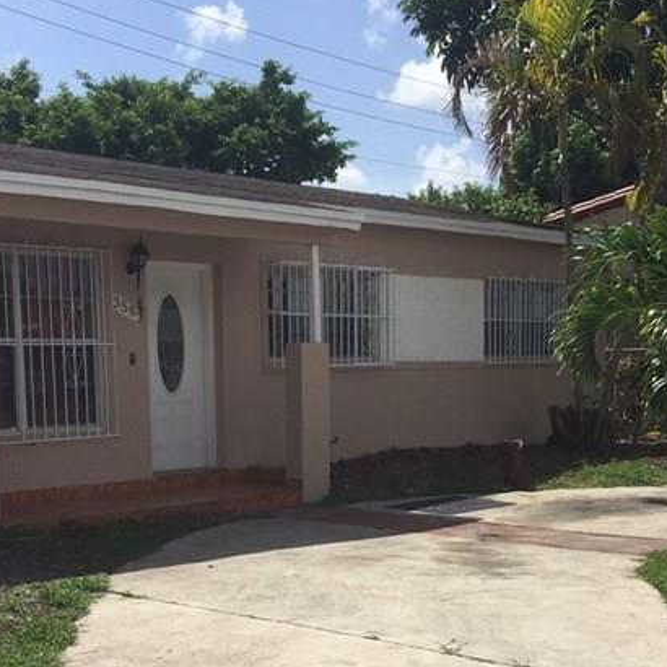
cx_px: 374
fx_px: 1395
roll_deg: -0.2
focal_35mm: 64
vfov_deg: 26.2
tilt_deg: -7.1
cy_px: 565
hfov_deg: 26.9
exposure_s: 1/2639
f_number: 2.2
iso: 32
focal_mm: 4.15
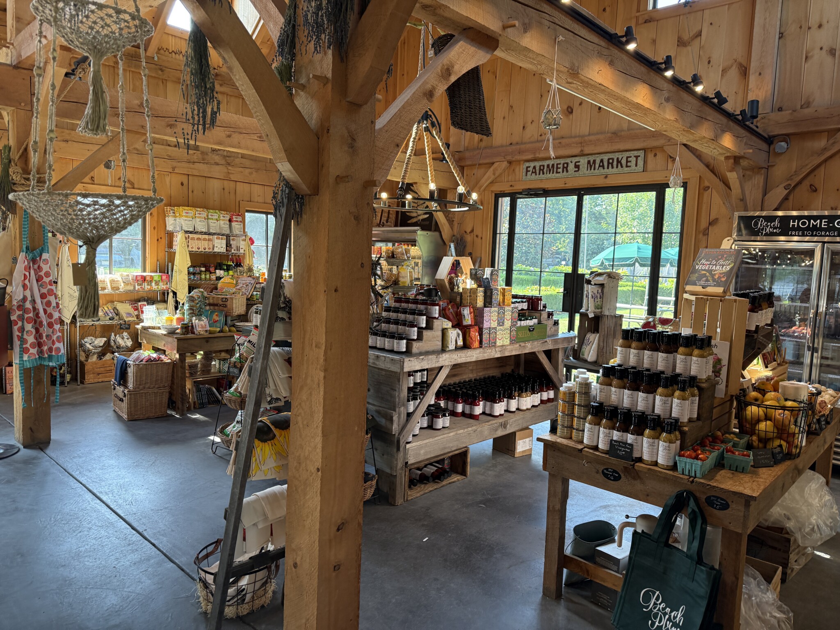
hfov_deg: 71.6
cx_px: 420
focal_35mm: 24
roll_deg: -1.1
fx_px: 582
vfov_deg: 56.8
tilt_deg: -4.2
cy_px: 315
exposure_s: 1/173
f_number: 1.78
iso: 200
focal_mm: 6.76
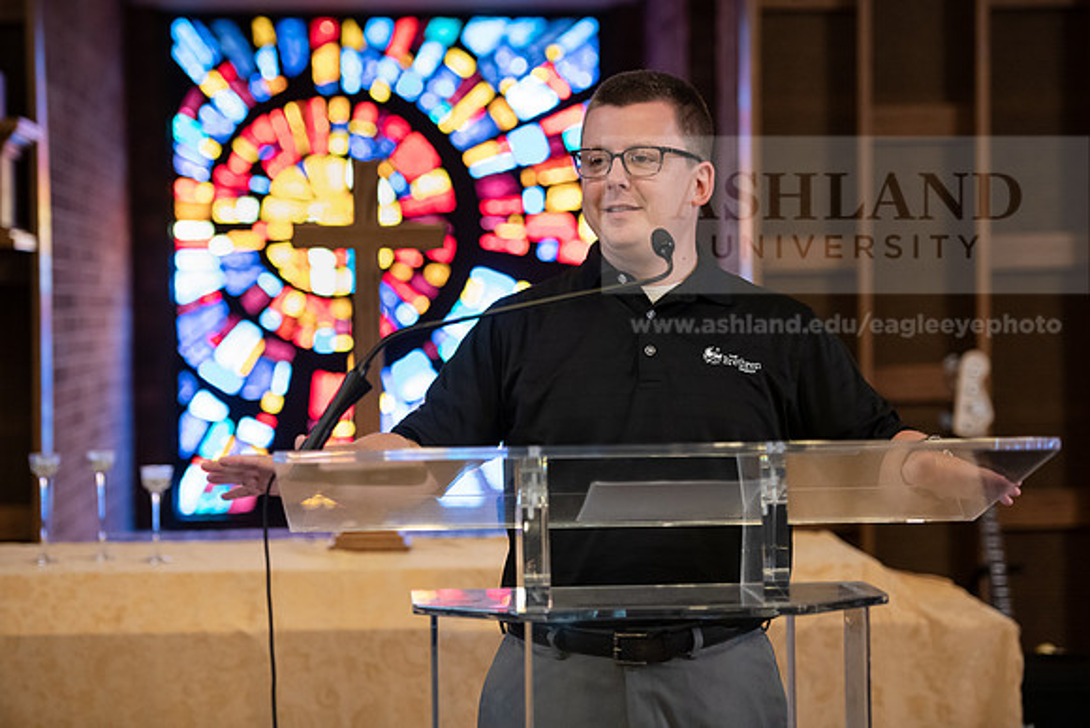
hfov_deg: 20.4
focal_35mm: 100
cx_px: 545
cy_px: 364
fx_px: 3028
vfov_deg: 13.7
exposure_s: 1/160
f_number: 3.2
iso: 2000
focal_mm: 100
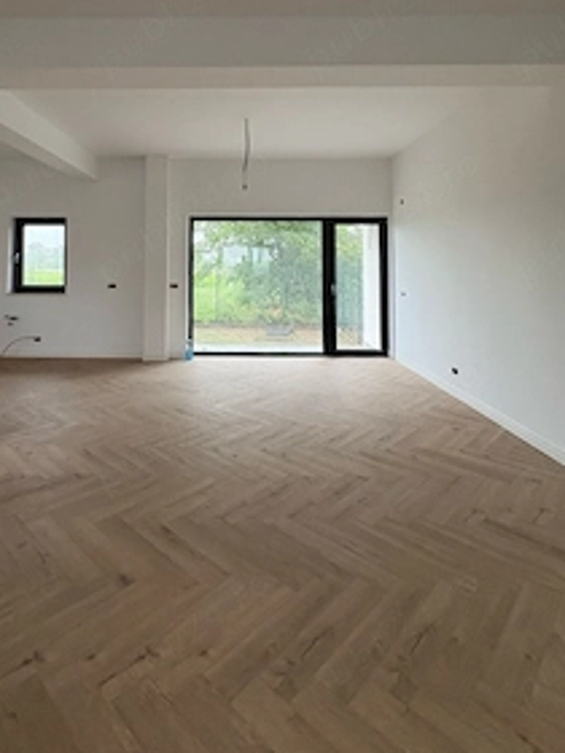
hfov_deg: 65.6
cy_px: 250
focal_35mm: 20
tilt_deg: +2.9
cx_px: 237
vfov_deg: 79.0
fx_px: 435
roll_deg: -0.3
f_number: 2.2
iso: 160
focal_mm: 2.22
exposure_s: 1/99
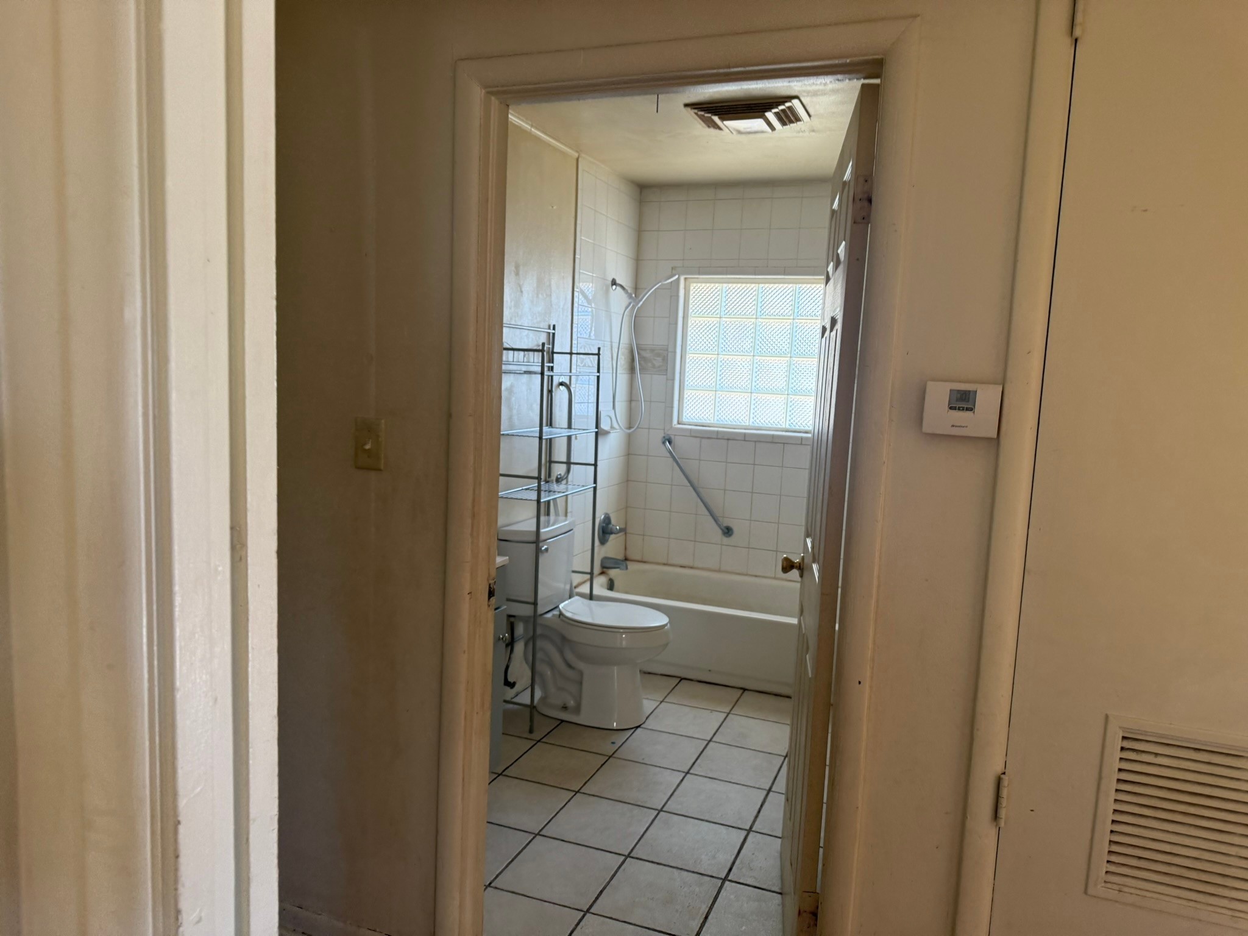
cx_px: 624
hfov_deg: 71.6
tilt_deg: -7.9
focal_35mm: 24
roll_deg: -1.1
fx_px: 865
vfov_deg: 56.8
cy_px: 468
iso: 200
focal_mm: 6.76
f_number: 1.78
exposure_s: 1/121
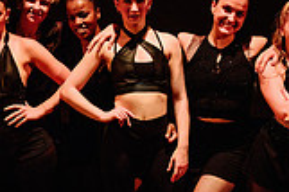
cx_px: 175
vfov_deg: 14.4
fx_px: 754
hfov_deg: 21.7
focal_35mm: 94
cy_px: 152
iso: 2500
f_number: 2.8
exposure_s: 1/300
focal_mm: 24
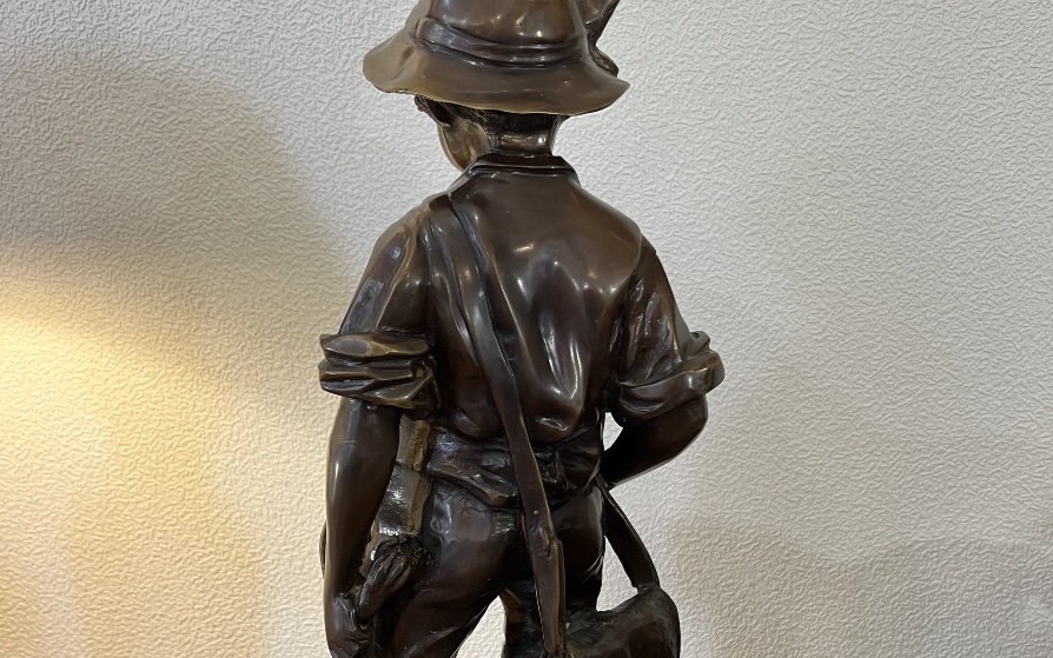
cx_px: 528
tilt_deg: -18.2
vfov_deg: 33.8
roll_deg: +0.0
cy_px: 492
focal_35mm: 37
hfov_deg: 52.7
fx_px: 1062
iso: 80
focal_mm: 5.1
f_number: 1.6
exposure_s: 1/50
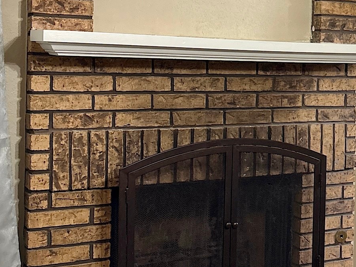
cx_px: 368
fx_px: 576
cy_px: 140
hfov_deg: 31.4
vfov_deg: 26.1
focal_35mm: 56
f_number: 1.6
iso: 320
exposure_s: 1/60
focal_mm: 5.96
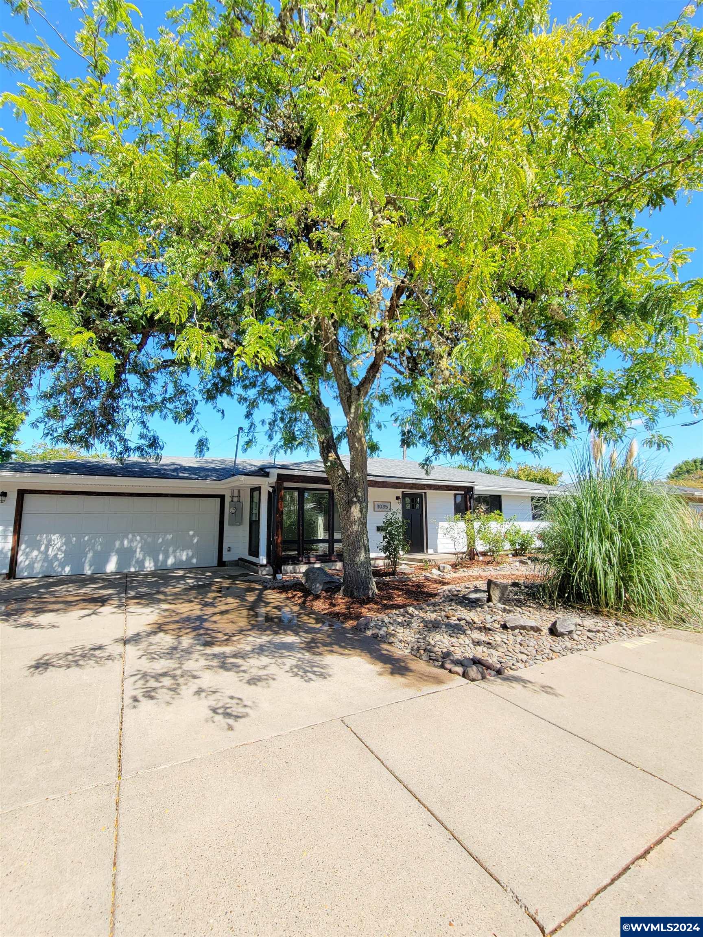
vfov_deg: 106.2
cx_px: 352
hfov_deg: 89.9
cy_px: 468
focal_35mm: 13
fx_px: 352
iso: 50
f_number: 2.2
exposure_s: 1/343
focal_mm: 2.2
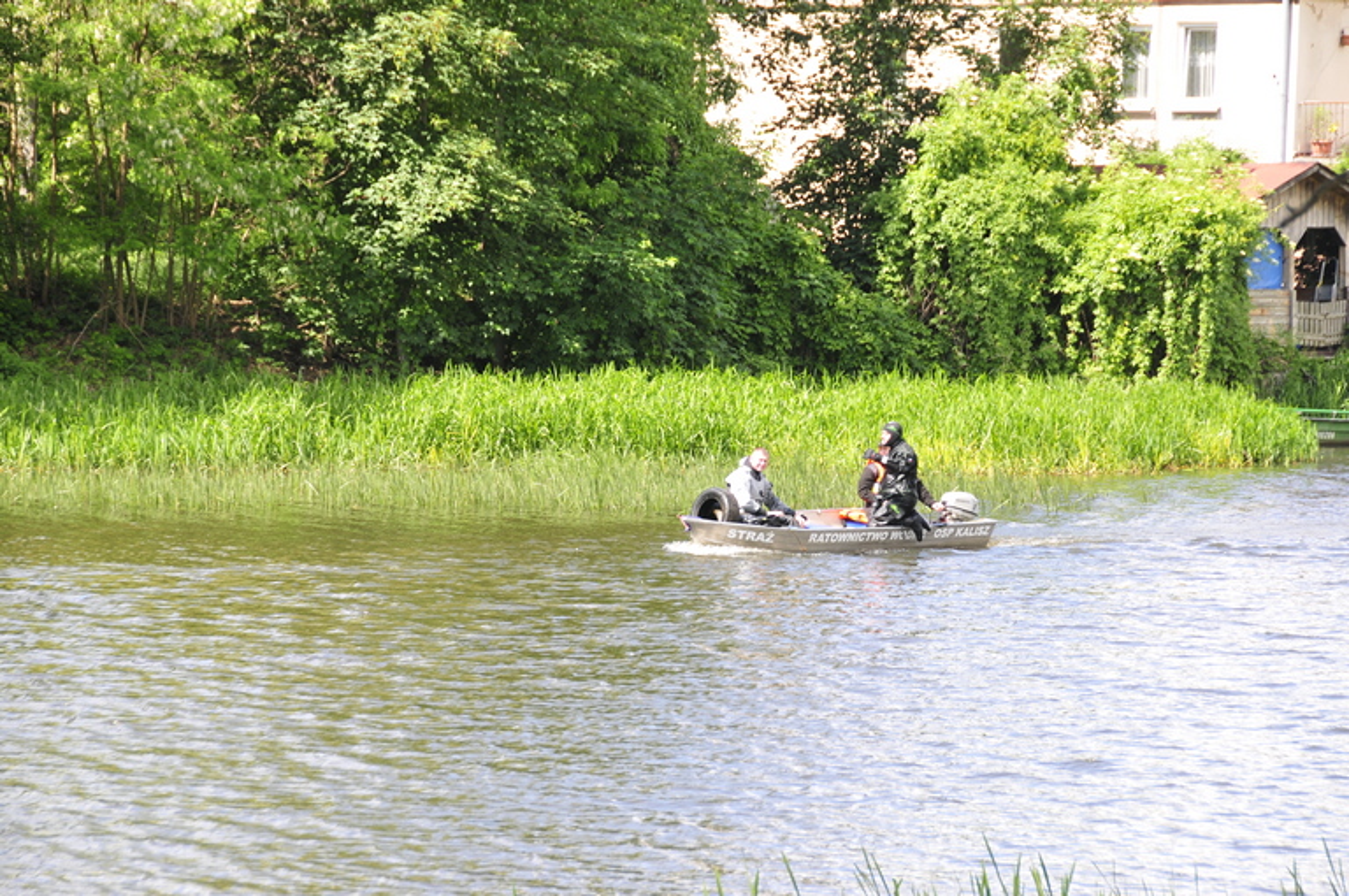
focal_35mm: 180
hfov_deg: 11.4
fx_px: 6736
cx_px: 674
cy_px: 448
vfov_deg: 7.6
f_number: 6.3
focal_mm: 120
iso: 200
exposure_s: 1/160
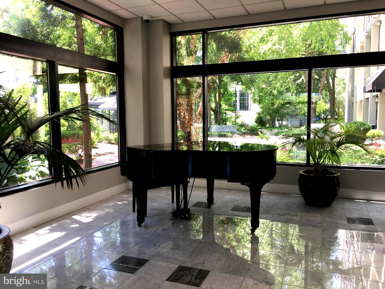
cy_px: 144
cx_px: 192
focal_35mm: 29
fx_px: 323
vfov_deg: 48.2
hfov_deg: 61.7
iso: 25
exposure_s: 1/60
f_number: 2.2
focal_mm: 4.15
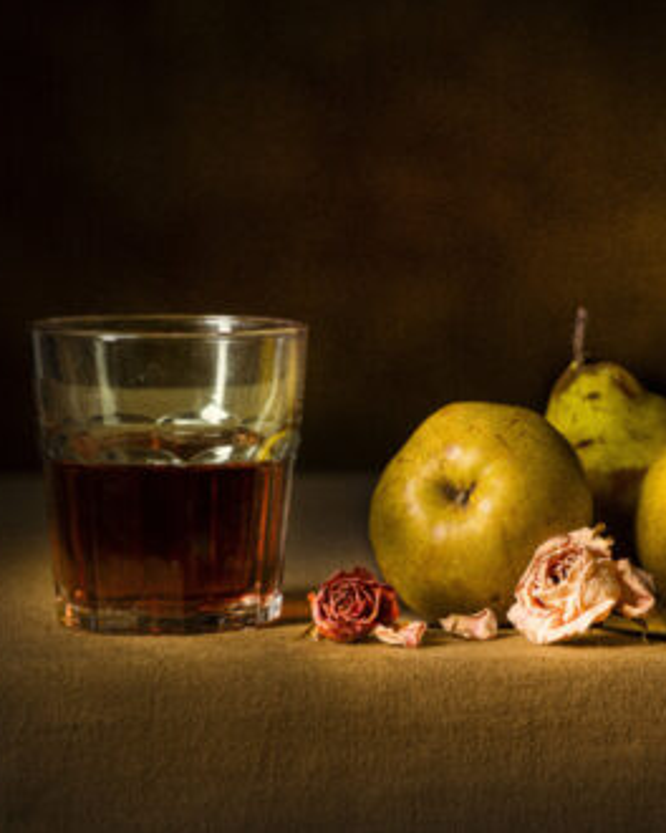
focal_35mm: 224
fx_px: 5512
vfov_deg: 8.6
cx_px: 492
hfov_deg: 6.9
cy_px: 415
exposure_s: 1/80
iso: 50
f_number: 4
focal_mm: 105
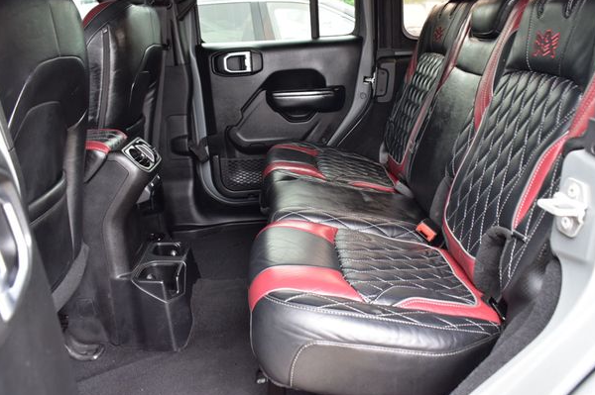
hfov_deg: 58.7
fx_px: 528
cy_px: 191
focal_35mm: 32
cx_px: 306
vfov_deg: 41.0
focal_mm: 20
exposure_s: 1/15
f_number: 6.3
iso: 720
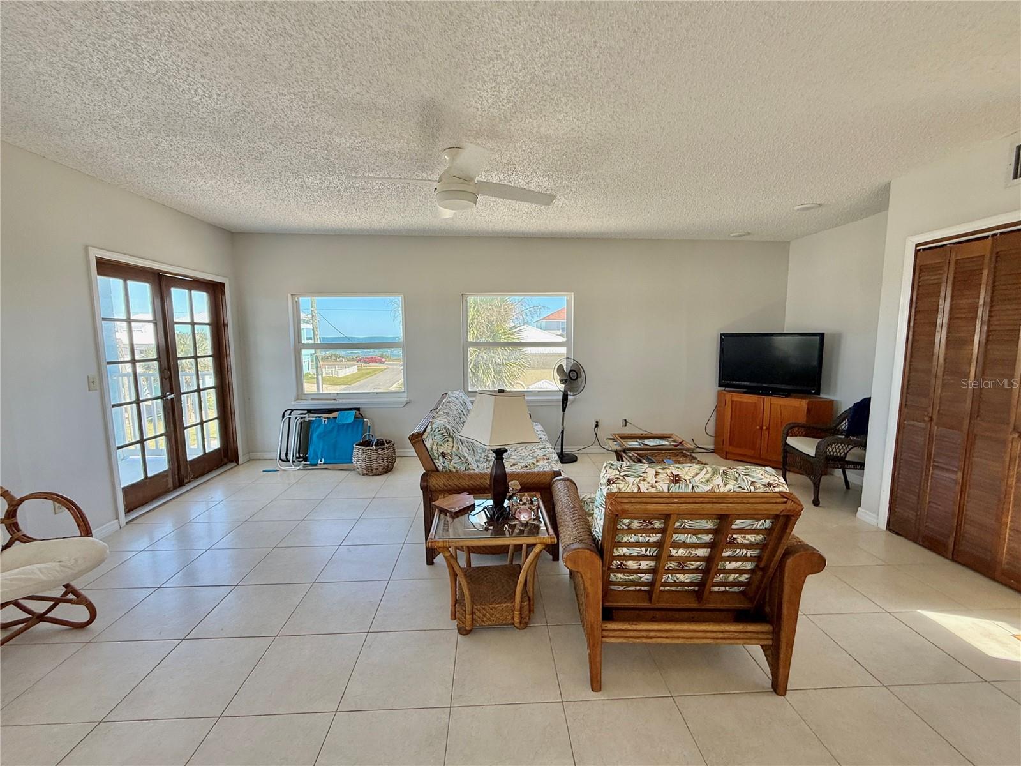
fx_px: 413
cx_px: 510
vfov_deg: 85.7
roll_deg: -1.3
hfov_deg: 102.1
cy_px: 383
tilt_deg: -6.1
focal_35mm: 14
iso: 64
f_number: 2.2
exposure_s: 1/158
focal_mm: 2.22
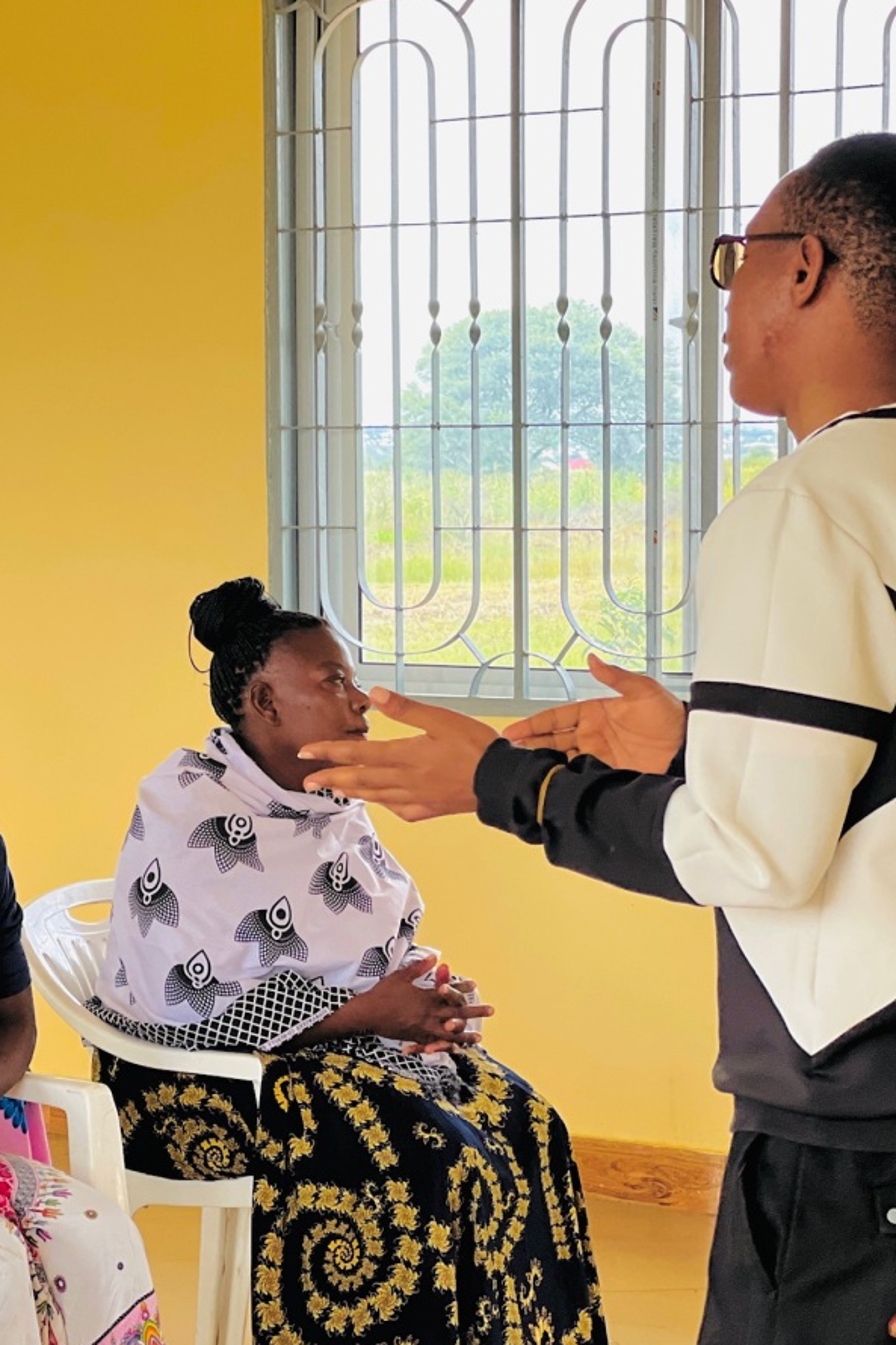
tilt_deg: -3.0
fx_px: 4033
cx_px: 127
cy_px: 677
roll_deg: -0.4
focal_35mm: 108
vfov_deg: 18.9
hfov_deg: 12.6
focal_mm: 9
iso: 100
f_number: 2.8
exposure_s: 1/121
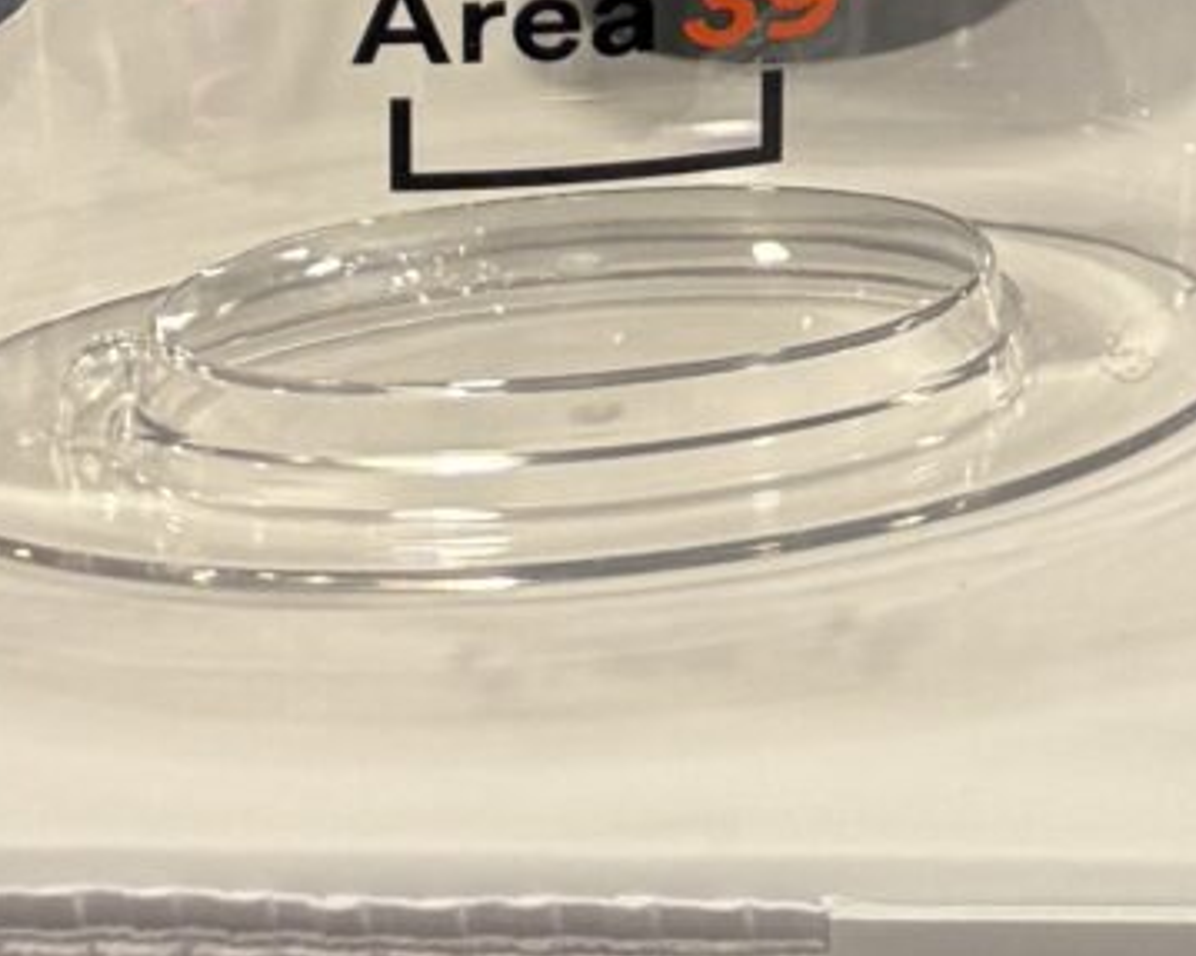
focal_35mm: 167
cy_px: -1909
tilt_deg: -3.6
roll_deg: -1.8
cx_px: 2325
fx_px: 5910
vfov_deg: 8.0
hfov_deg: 10.7
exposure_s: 1/60
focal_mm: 6.76
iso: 160
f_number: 1.78
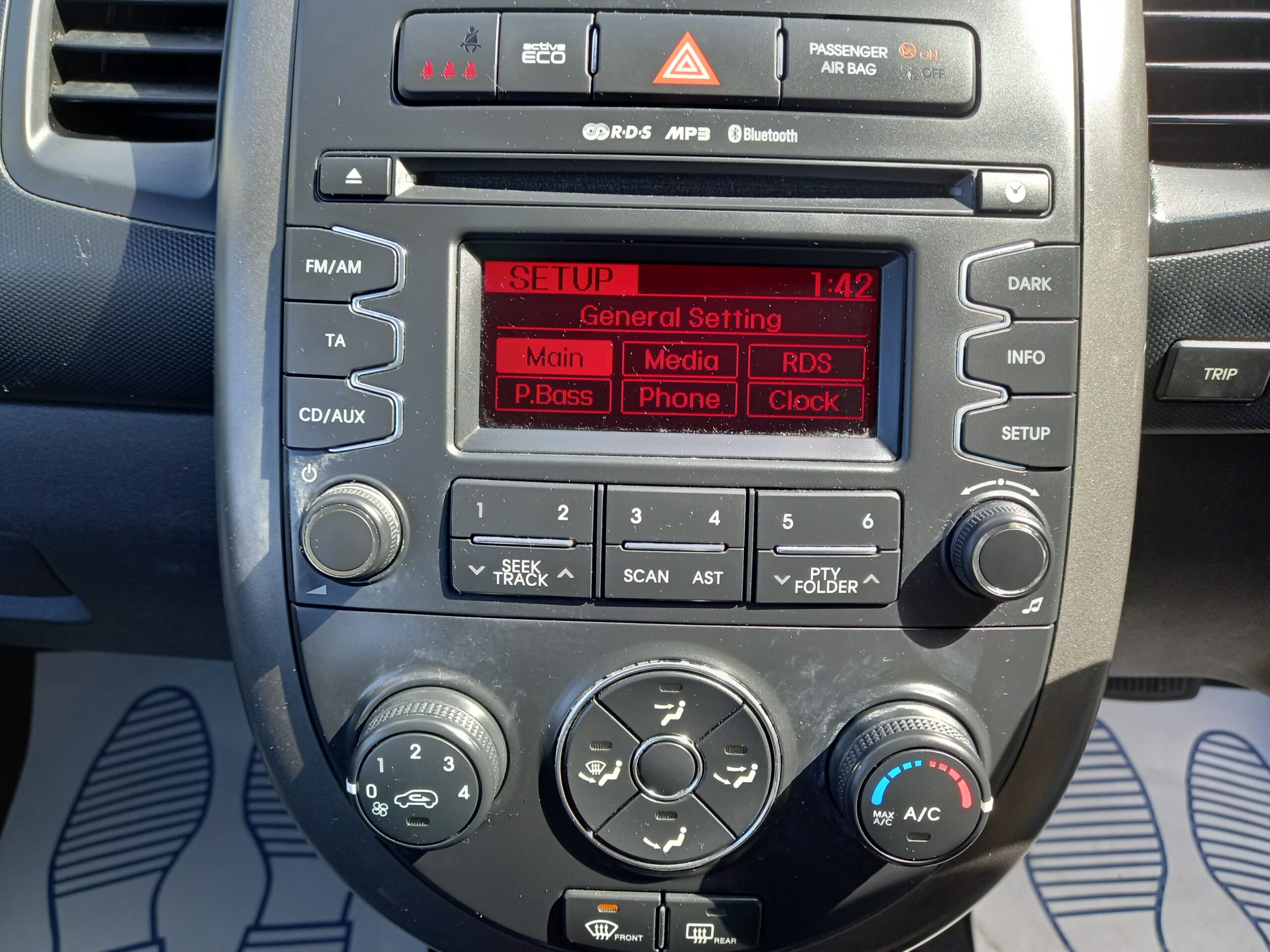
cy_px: 476
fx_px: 917
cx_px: 635
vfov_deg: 54.9
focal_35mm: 25
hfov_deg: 69.4
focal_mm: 4.6
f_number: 2
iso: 50
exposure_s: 1/60
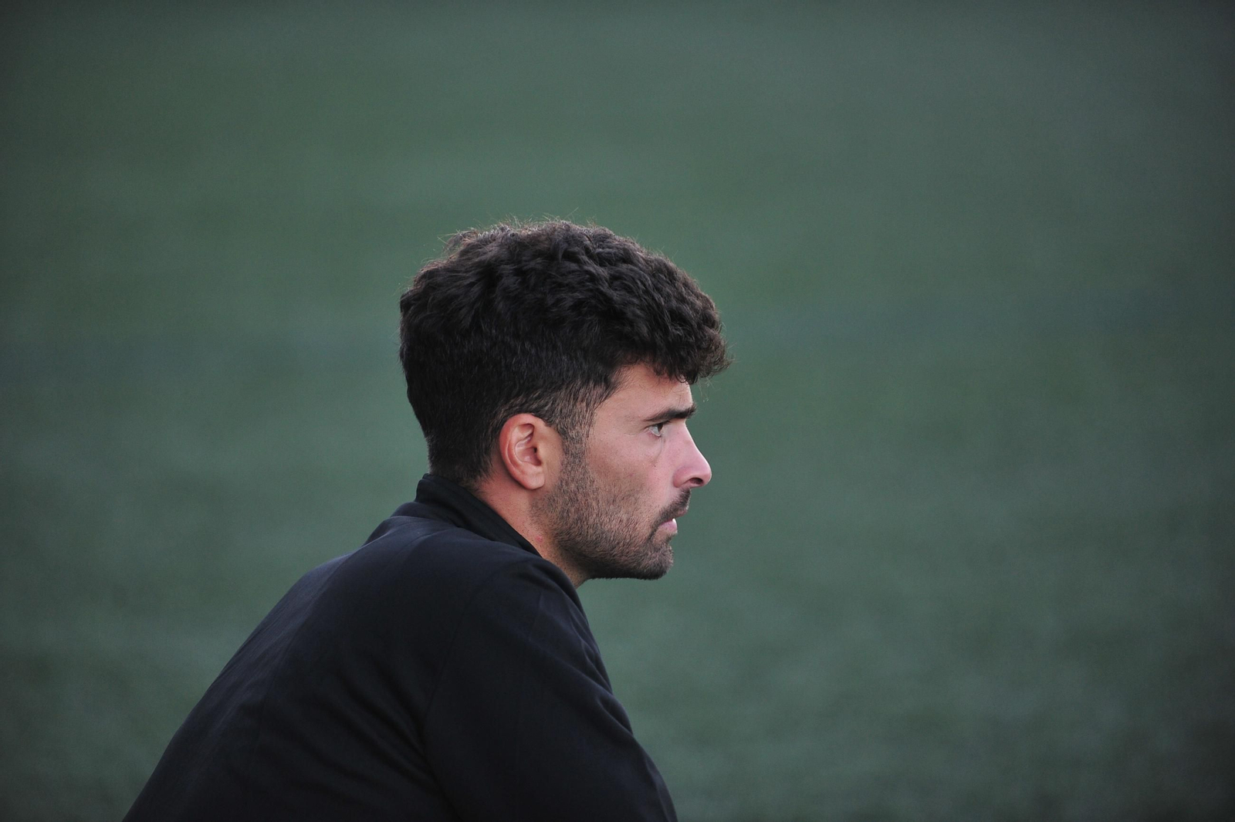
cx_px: 618
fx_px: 6857
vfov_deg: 6.9
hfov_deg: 10.3
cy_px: 411
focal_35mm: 200
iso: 1000
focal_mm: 200
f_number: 2.8
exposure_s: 1/400
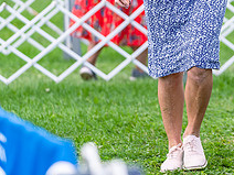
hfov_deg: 5.2
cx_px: 273
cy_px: -1
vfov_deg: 3.9
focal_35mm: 382
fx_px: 2582
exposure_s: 1/1000
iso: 100
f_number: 2.8
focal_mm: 125
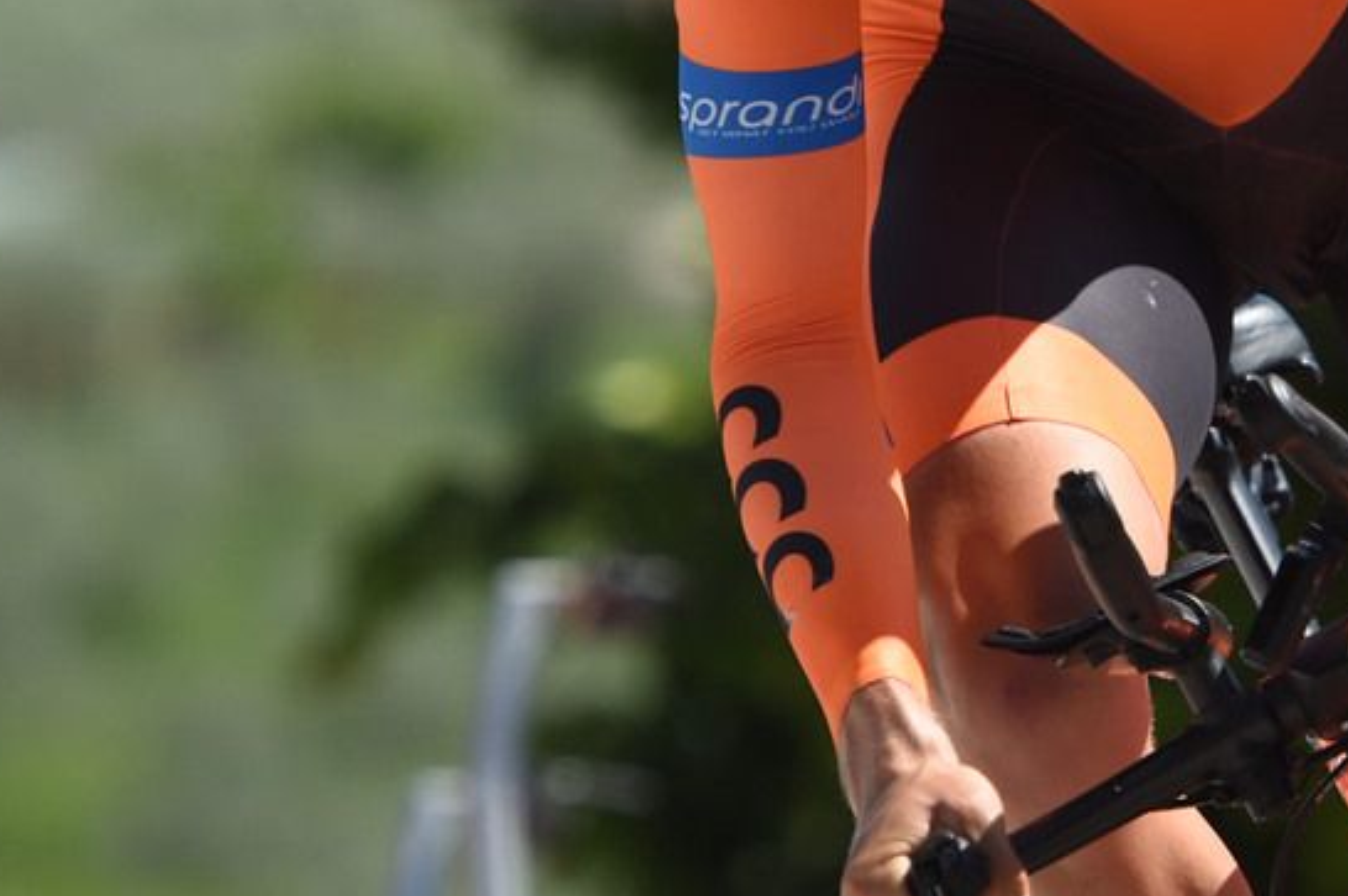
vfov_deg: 2.1
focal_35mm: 659
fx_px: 24653
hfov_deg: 3.1
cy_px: -54
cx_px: 1365
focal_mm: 300
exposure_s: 1/1000
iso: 400
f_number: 5.6
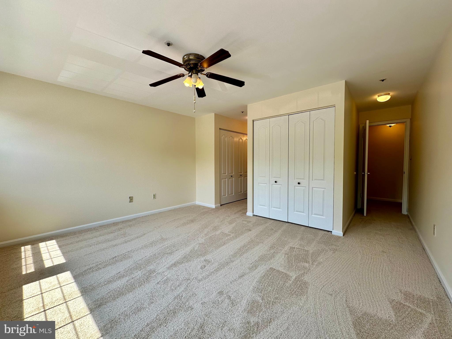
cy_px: 170
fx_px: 183
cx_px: 226
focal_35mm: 14
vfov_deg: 85.7
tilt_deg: -1.5
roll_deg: +0.1
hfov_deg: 102.1
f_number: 2.2
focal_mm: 2.22
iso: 40
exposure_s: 1/335
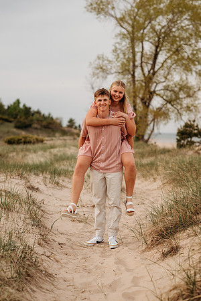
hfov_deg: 16.1
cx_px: 100
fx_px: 712
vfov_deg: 23.9
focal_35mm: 85
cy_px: 150
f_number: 3.2
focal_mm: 85
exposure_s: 1/1600
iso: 200
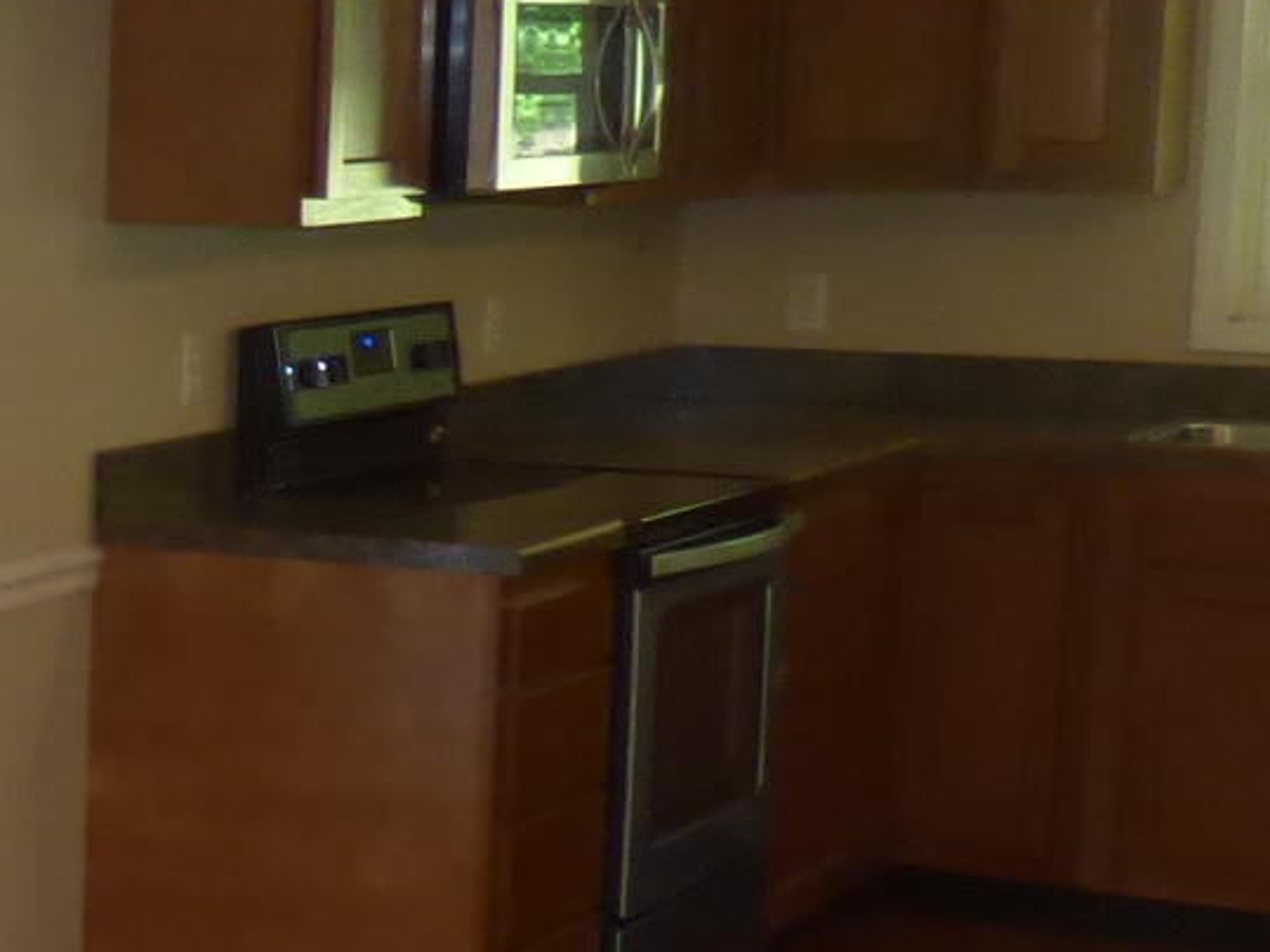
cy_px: 556
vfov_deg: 15.5
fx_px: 3485
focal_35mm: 95
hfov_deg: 17.1
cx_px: -983
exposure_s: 1/60
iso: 200
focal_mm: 3.58
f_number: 2.8
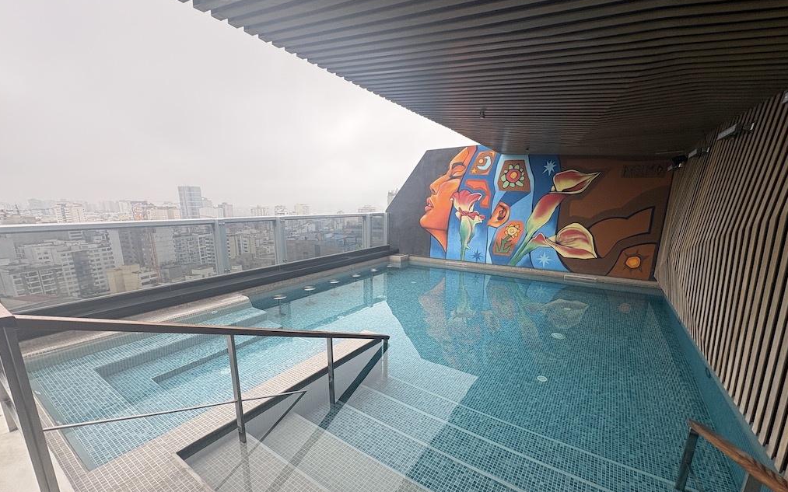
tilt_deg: -12.8
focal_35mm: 15
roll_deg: +0.4
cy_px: 277
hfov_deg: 101.5
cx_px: 393
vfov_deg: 74.4
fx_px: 322
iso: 50
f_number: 2.2
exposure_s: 1/288
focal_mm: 2.22
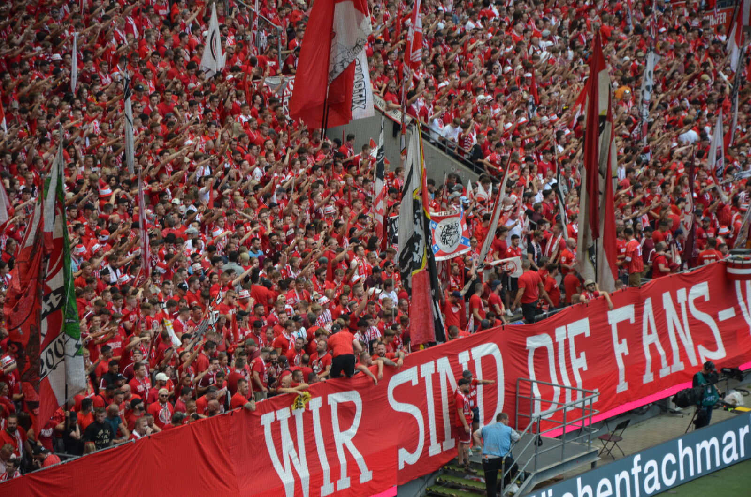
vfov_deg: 8.7
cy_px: 248
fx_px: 3279
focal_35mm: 158
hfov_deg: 13.1
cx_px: 376
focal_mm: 105
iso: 400
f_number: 5.6
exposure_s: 1/250
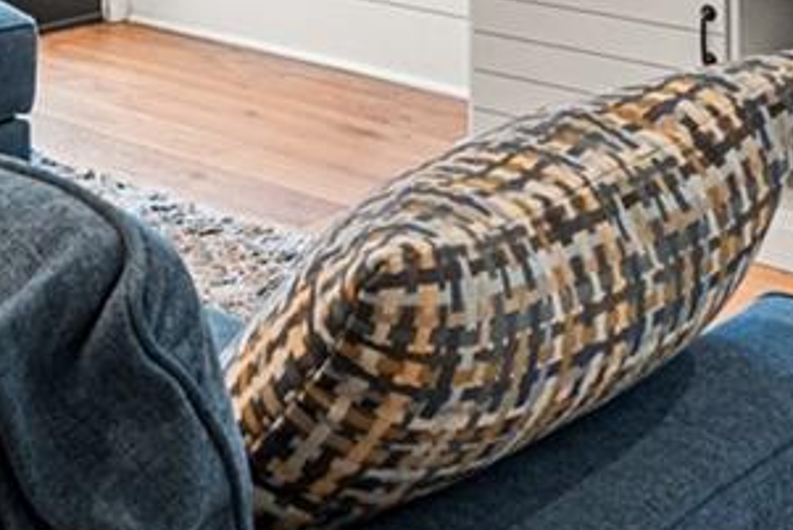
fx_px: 1932
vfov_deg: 13.9
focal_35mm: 88
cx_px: 242
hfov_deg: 23.1
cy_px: -432
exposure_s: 1/2.5
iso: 400
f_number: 8
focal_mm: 16.5
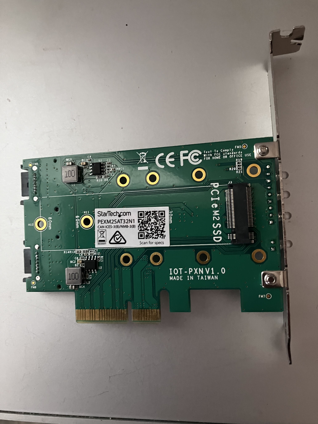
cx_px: 159
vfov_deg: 63.4
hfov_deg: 49.7
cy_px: 212
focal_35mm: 28
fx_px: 343
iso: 400
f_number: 1.8
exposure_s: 1/37
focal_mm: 3.99
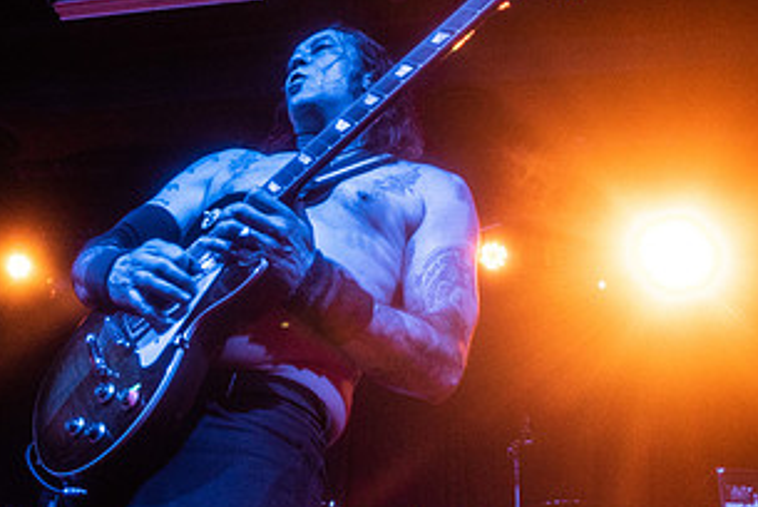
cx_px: 174
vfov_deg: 34.7
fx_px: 801
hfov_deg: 48.4
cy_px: 349
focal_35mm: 38
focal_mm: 20
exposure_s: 1/160
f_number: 3.2
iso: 3200
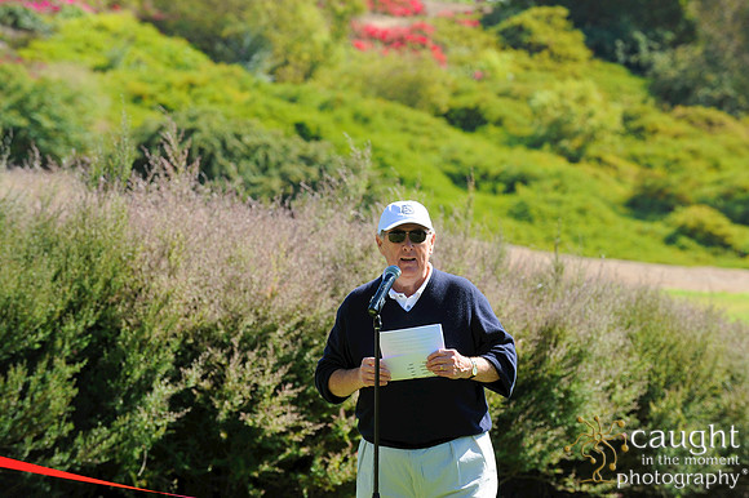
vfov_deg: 6.9
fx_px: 4159
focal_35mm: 200
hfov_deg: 10.3
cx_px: 374
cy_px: 249
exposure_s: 1/200
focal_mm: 200
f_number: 8
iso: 200
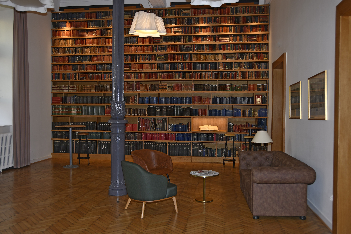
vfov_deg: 40.0
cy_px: 117
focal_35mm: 33
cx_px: 176
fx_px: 322
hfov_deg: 57.2
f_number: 3.8
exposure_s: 1/60
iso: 125
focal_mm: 22
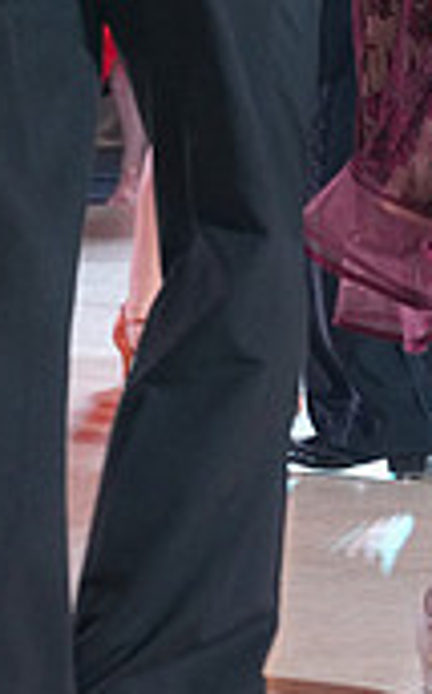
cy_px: -186
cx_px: 305
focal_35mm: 241
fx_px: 4555
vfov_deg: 8.6
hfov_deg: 5.4
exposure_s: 1/250
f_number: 6.3
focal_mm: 70
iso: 2500
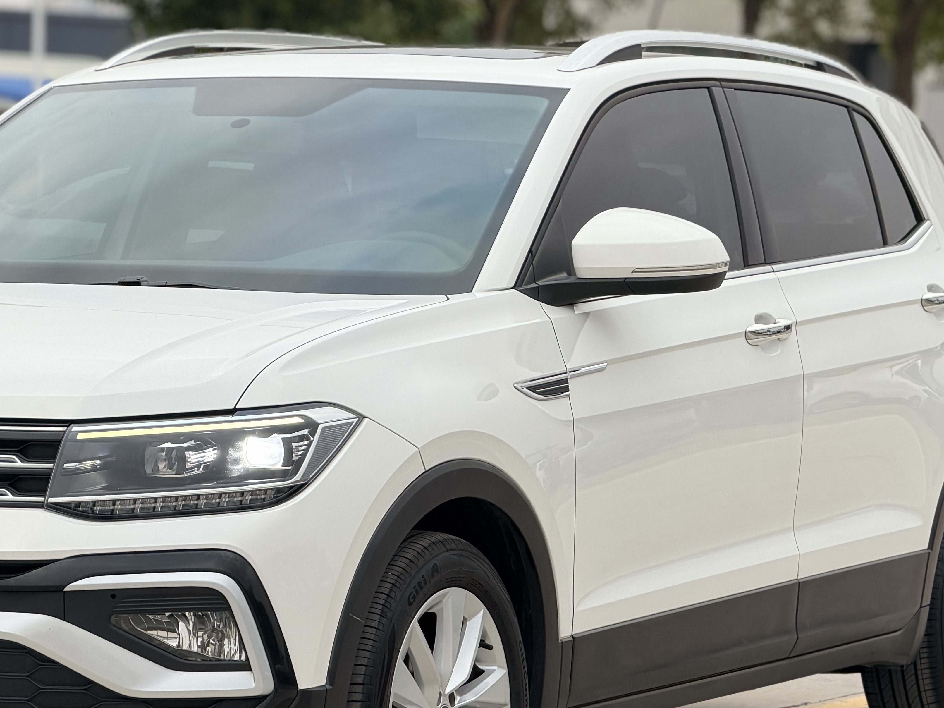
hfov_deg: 11.1
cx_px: 259
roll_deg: -1.4
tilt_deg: -1.1
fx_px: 4827
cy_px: 308
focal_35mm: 177
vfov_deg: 8.4
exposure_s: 1/164
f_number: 2.8
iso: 50
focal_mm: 16.89
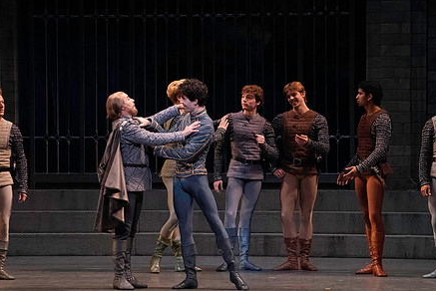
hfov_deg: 8.4
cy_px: 130
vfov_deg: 5.6
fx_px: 2957
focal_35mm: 244
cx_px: 164
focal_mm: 184
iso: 16000
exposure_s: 1/400
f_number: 11
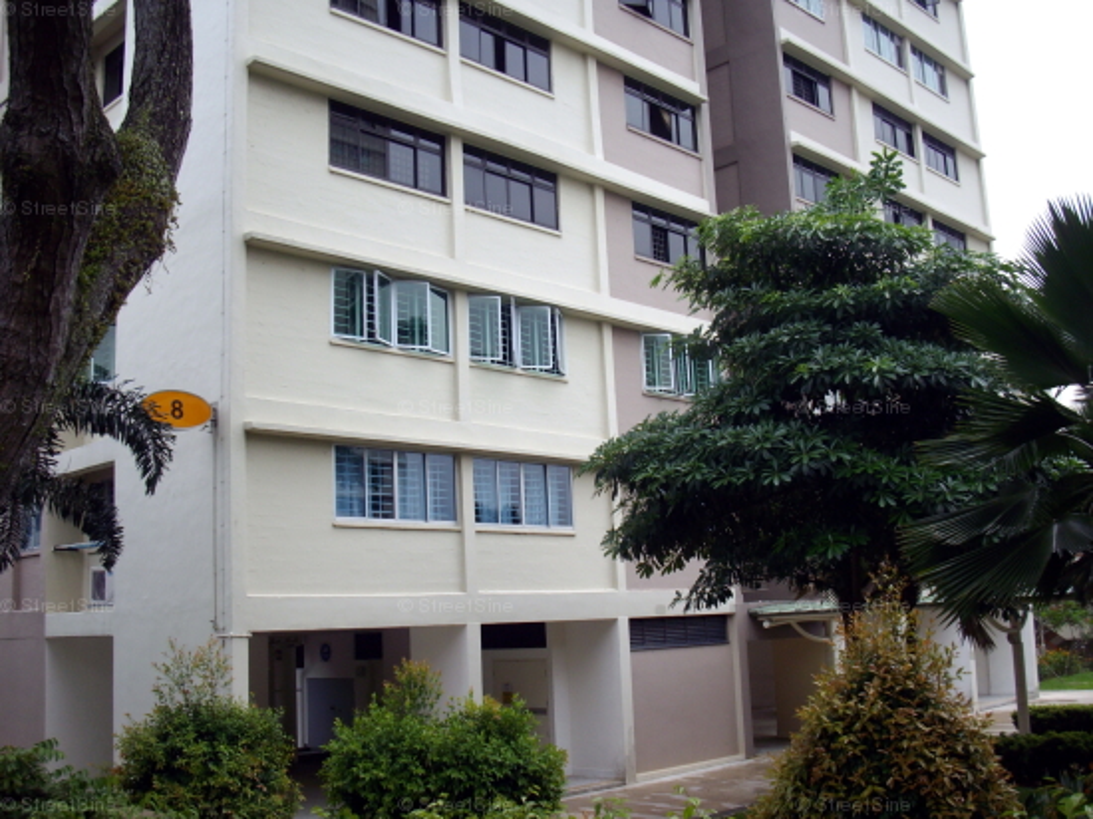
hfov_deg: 50.2
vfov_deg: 38.6
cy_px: 410
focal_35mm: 37
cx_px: 546
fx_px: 1168
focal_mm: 6.2
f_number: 5.6
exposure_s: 1/100
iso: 80
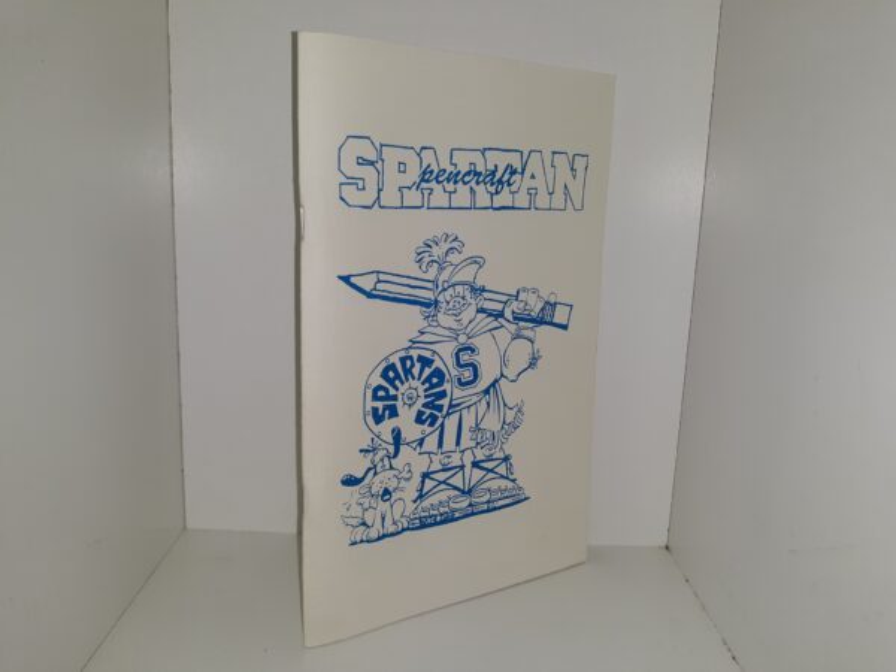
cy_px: 336
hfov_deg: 63.4
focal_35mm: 28
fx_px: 725
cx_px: 448
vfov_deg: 49.7
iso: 40
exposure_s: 1/296
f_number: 1.7
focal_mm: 3.7
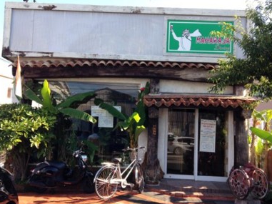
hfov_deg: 47.8
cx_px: 129
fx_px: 307
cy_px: 108
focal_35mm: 39
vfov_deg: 36.8
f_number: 2.4
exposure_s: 1/369
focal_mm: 4.12
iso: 50
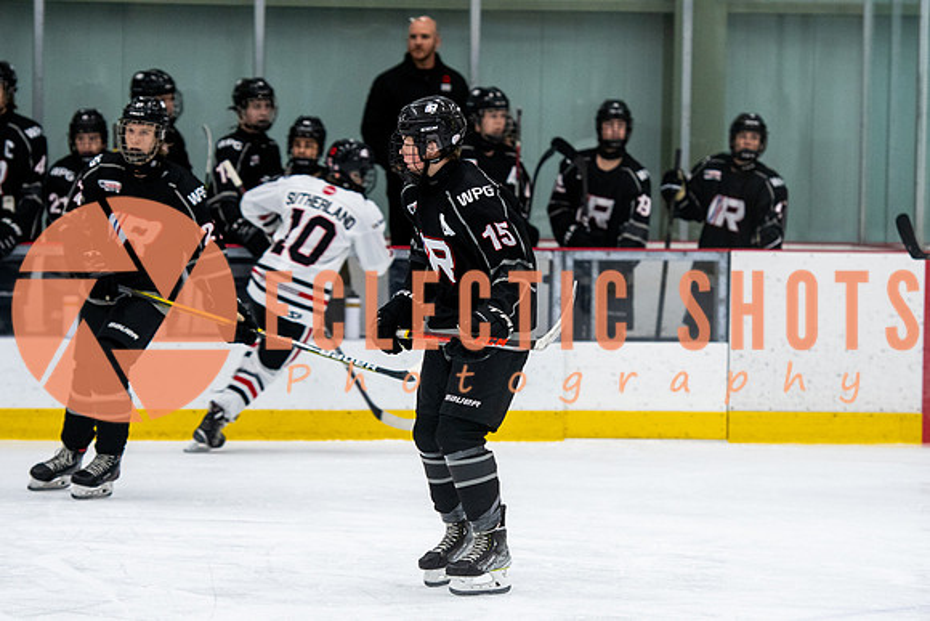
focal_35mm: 195
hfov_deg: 10.5
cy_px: 310
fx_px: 5038
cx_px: 465
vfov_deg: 7.0
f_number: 2.8
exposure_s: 1/640
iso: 1800
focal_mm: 130
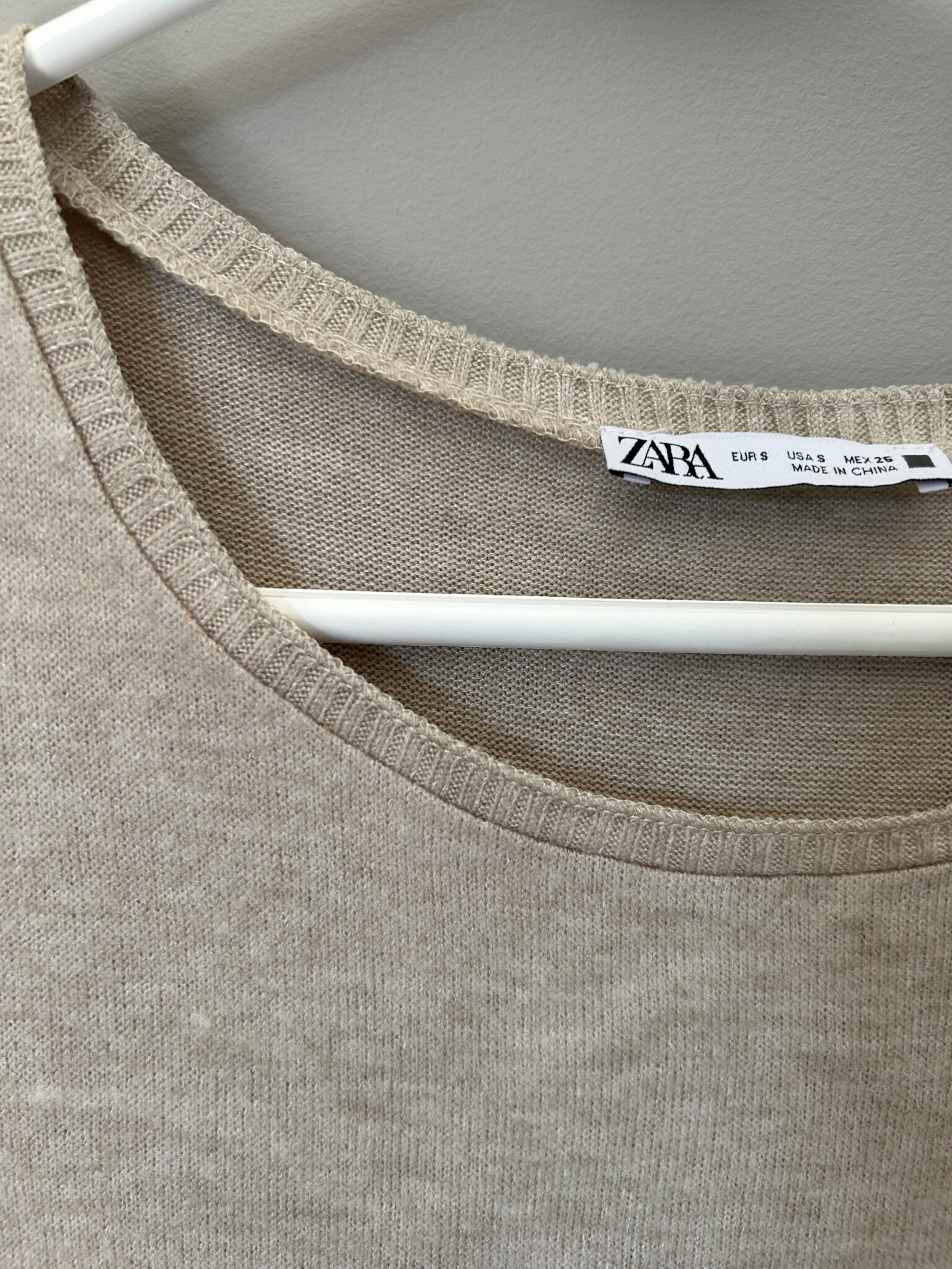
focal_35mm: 26
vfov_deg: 67.3
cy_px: 634
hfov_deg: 53.1
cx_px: 476
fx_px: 953
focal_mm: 5.7
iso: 80
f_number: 1.5
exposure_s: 1/121
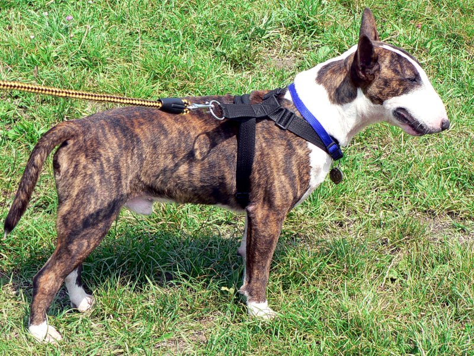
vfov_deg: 17.0
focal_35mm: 87
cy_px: 178
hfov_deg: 22.5
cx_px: 237
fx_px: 1191
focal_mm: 14.5
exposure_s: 1/250
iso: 80
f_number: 4
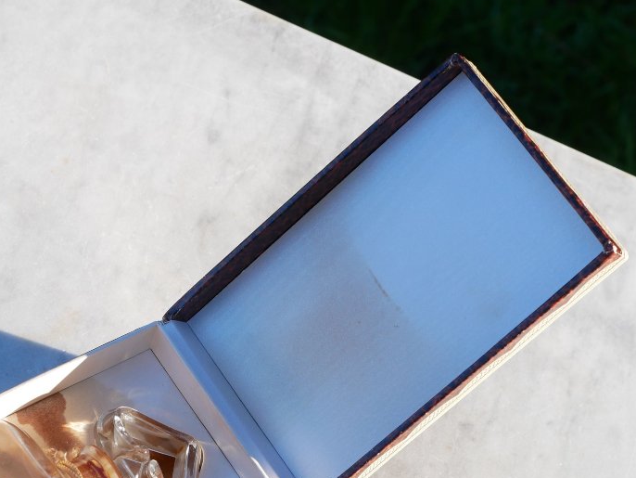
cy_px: 359
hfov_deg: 18.7
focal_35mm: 105
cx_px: 207
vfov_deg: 14.1
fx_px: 1930
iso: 200
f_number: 5.6
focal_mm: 30
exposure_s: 1/250
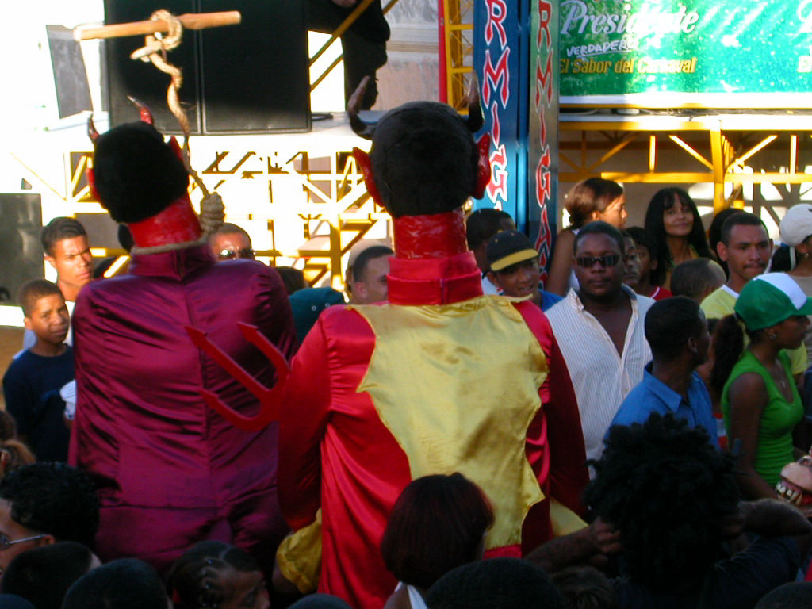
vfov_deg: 13.3
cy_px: 304
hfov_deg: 17.7
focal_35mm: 111
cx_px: 406
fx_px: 2604
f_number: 4.8
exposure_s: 1/116
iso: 100
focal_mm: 16.8
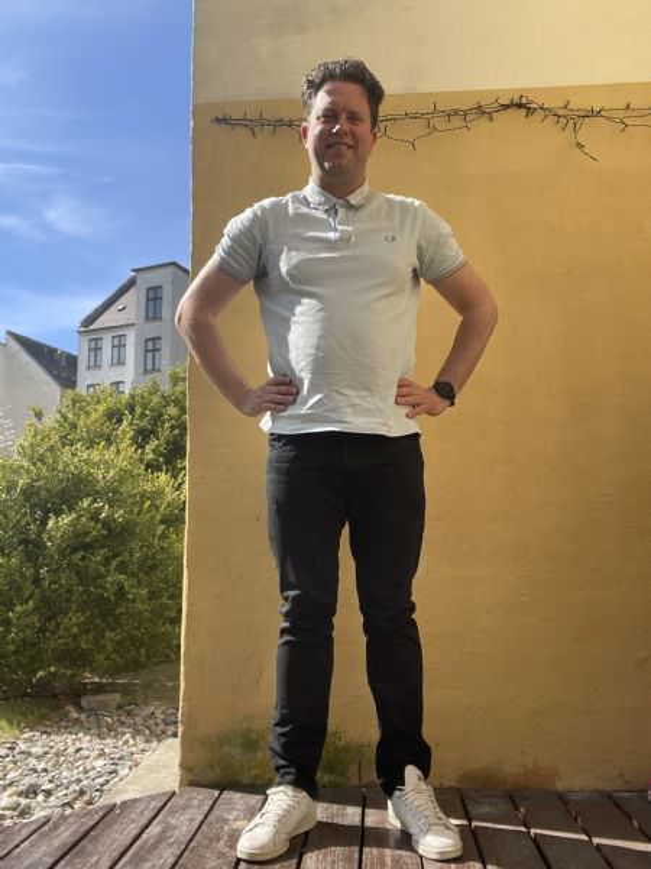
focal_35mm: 30
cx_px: 326
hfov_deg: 46.8
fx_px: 752
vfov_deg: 60.0
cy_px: 434
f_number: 2.2
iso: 25
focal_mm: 2.71
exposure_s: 1/636
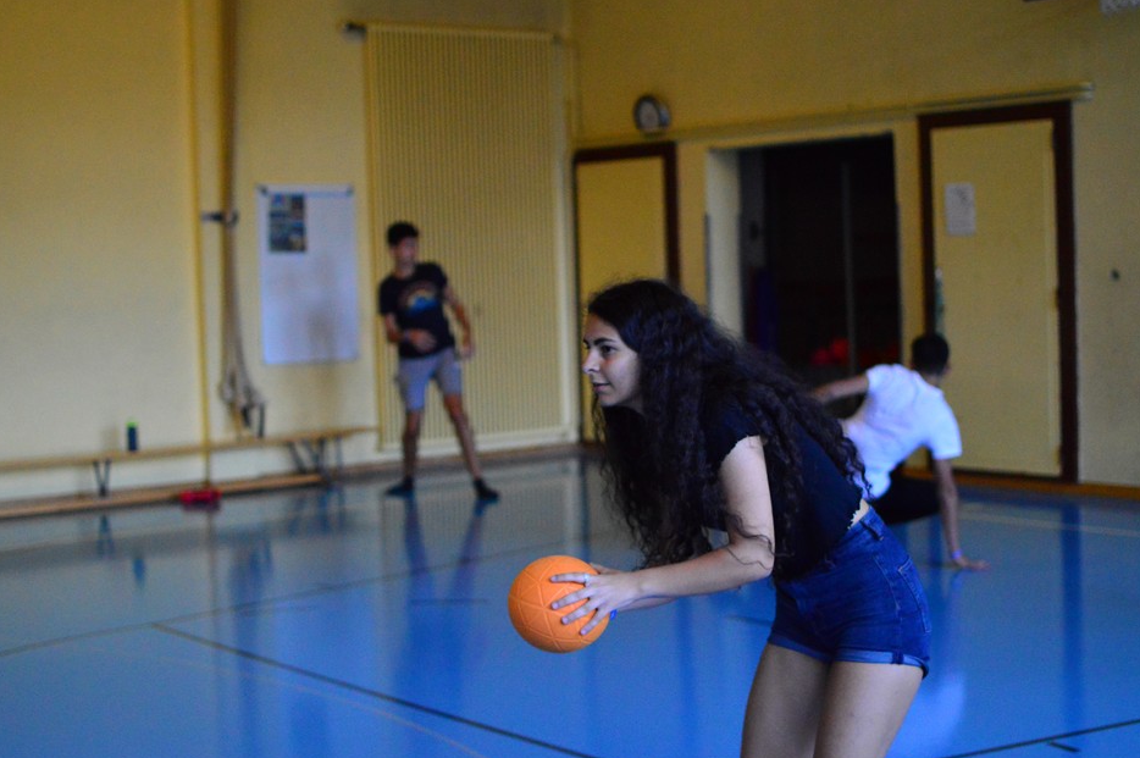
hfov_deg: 34.8
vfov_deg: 23.5
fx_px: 1821
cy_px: 369
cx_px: 581
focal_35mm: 58
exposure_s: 1/1250
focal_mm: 35
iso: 3200
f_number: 1.8
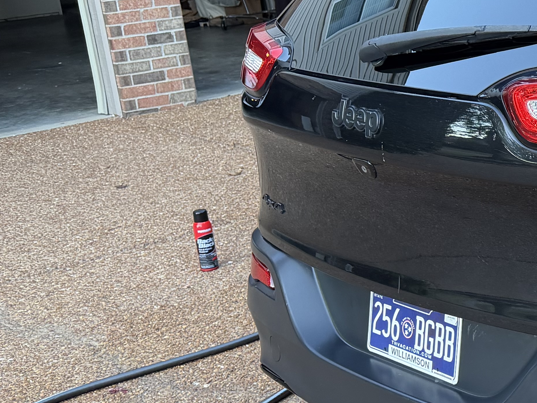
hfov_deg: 21.6
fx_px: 1148
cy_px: 153
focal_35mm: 74
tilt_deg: -14.3
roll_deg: +2.8
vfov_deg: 19.9
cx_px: 827
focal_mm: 6.76
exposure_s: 1/120
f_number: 1.78
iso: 200
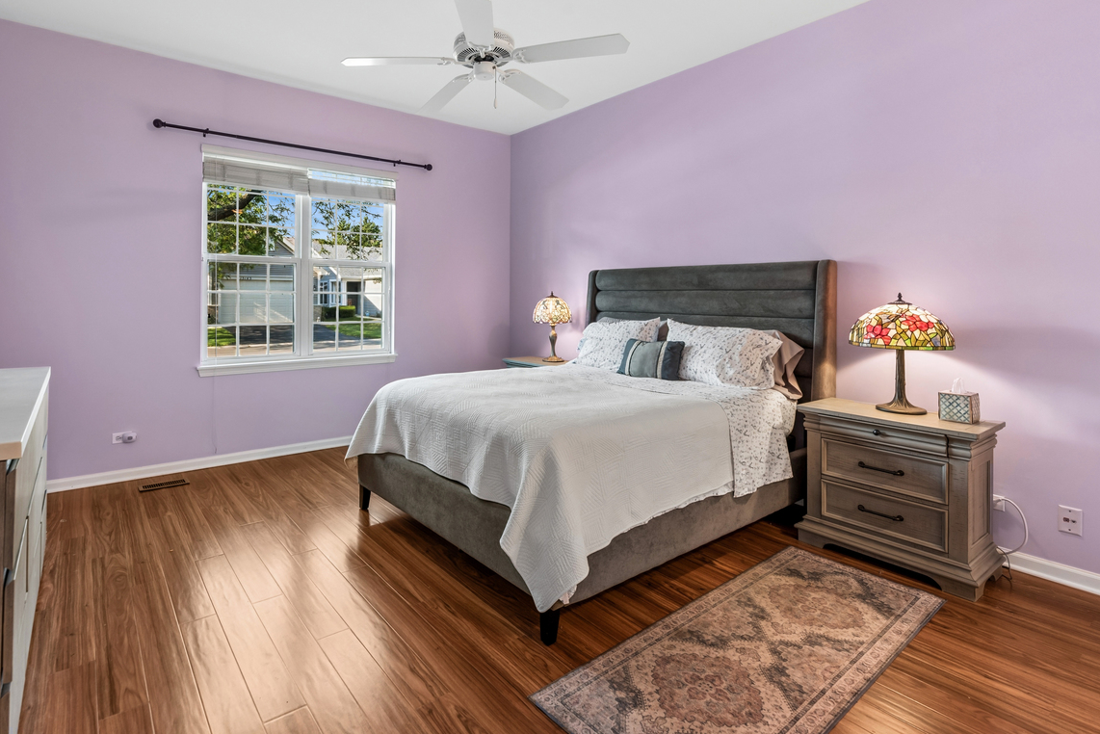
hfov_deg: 92.0
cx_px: 438
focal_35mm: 17
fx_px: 520
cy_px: 299
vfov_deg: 69.9
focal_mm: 12
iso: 320
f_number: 9
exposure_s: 1/5
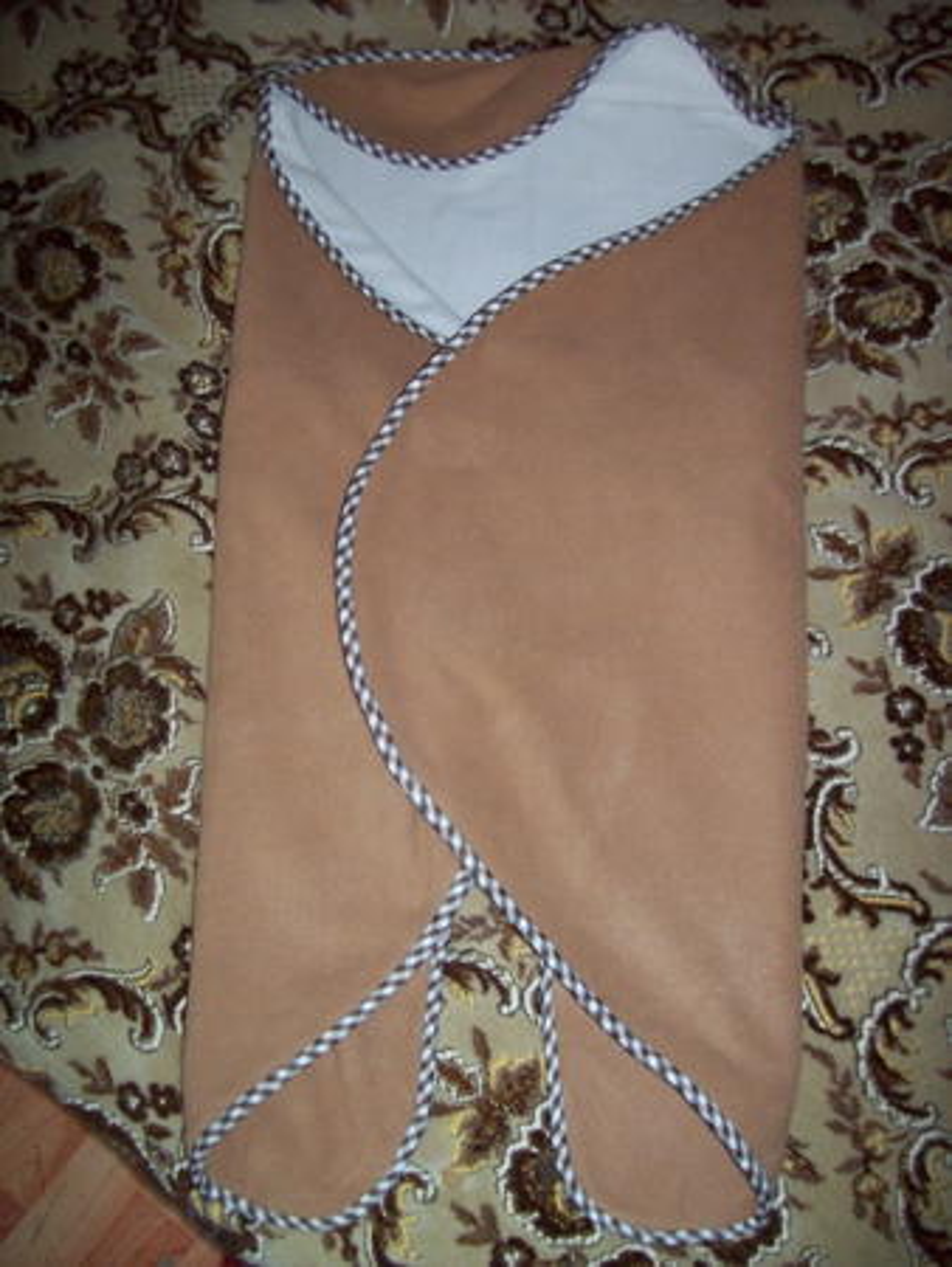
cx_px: 476
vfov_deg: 51.3
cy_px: 634
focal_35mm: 36
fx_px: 1319
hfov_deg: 39.7
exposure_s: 1/64
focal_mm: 6
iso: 80
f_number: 2.7
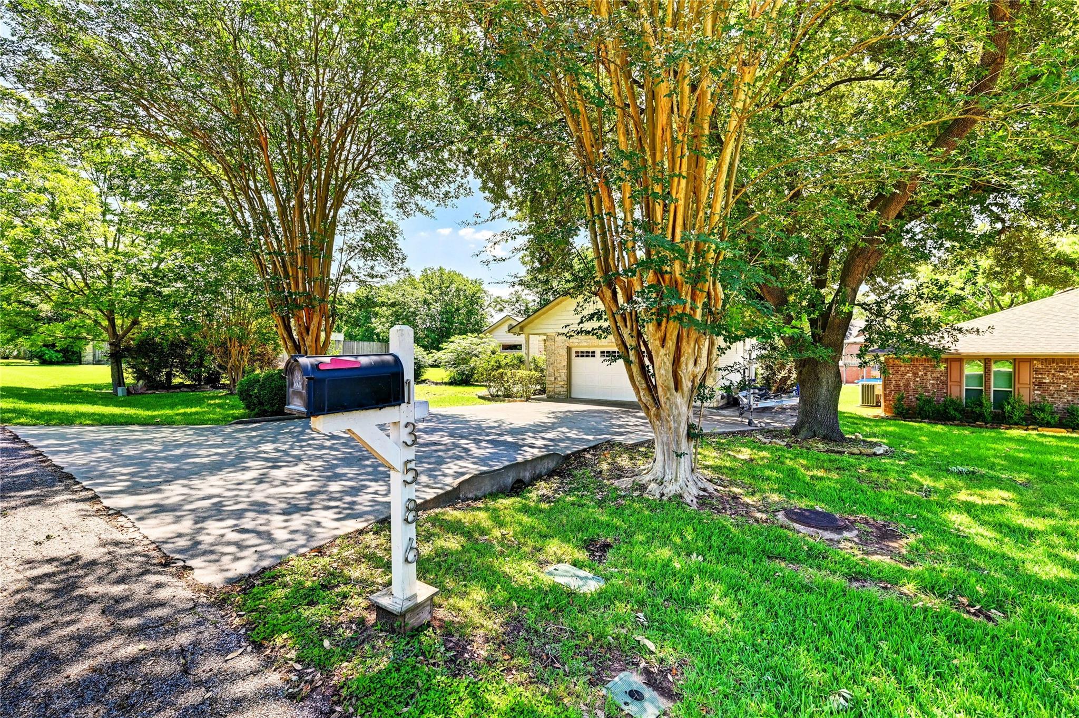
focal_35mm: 15
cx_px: 540
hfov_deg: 100.4
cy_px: 359
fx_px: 449
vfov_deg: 77.2
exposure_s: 1/250
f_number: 8
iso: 400
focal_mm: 15
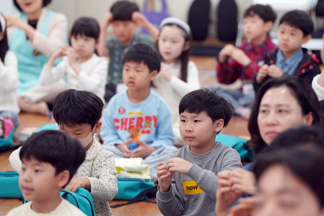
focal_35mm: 200
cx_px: 162
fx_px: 1800
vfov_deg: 6.9
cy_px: 108
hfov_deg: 10.3
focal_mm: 200
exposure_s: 1/250
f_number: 4
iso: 4000
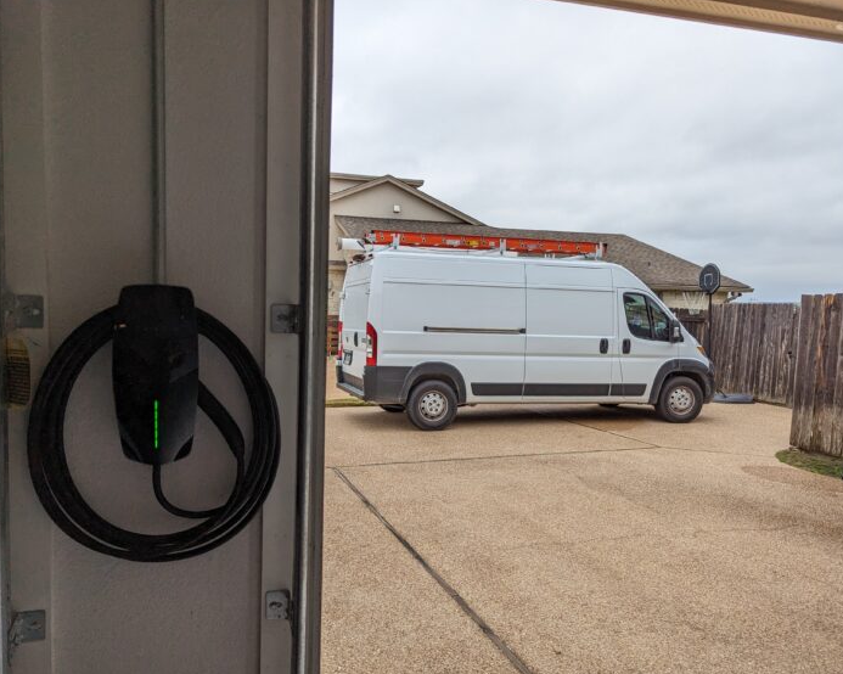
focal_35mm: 26
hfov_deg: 65.9
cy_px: 348
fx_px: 649
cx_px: 383
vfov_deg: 54.9
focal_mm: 6.81
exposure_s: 1/703
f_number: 1.85
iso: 47
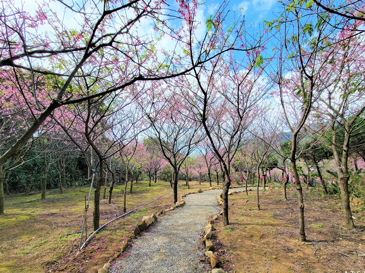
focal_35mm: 14
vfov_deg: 85.5
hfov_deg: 102.0
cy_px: 145
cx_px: 191
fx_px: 148
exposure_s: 1/889
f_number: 2.2
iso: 50
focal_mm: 2.2
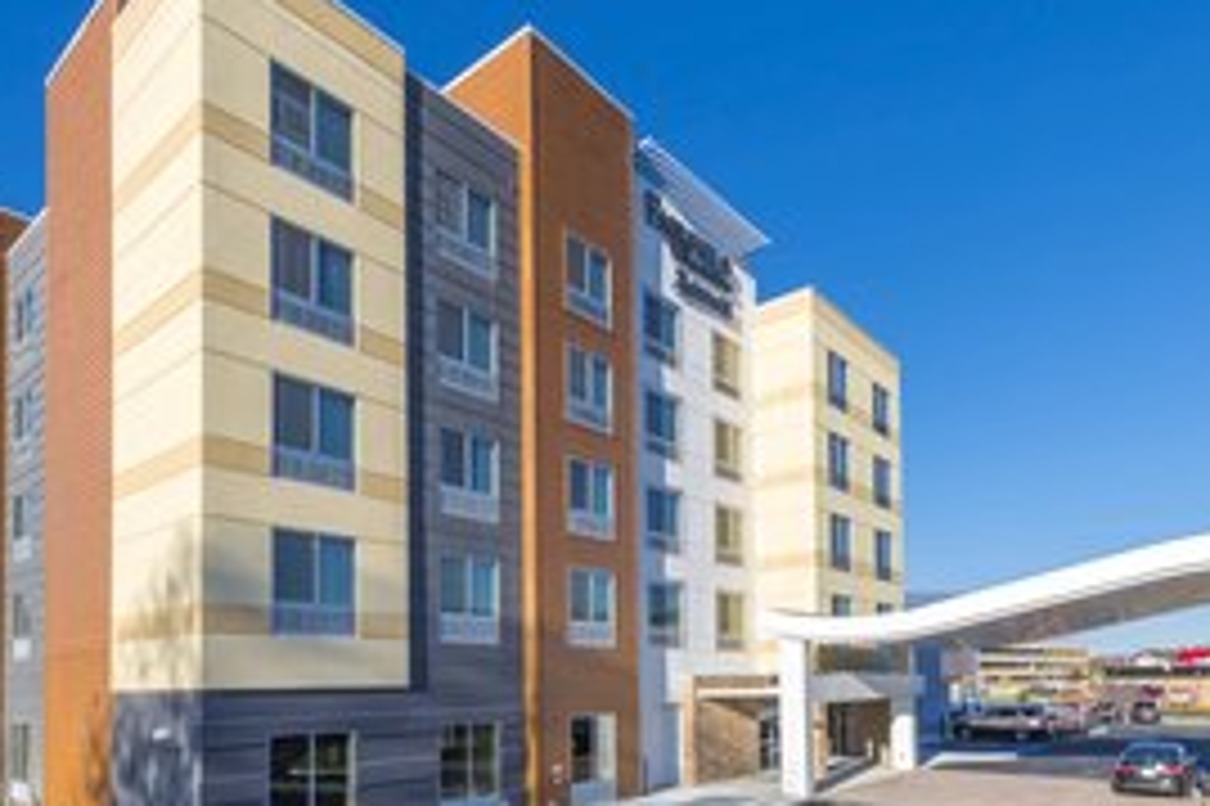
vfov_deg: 61.8
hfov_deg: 83.5
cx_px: 693
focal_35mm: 20
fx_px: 672
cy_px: 423
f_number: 16
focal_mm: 14
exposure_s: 1/60
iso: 100
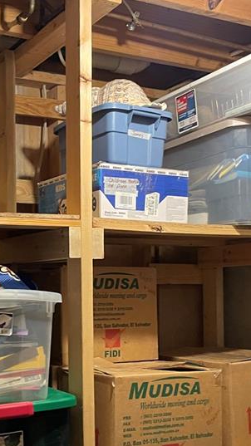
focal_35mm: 54
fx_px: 639
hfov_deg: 21.9
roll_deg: +1.3
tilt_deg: +0.2
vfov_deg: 38.0
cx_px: 46
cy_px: 305
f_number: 1.6
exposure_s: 1/30
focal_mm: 4.2
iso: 500
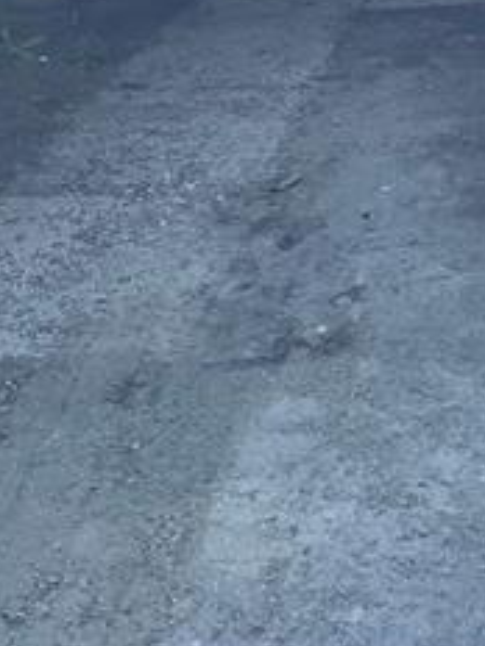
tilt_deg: -5.4
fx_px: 1607
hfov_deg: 16.6
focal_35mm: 86
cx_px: 552
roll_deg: +2.1
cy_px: -265
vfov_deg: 20.2
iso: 32
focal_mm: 4.2
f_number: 1.6
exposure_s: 1/1289
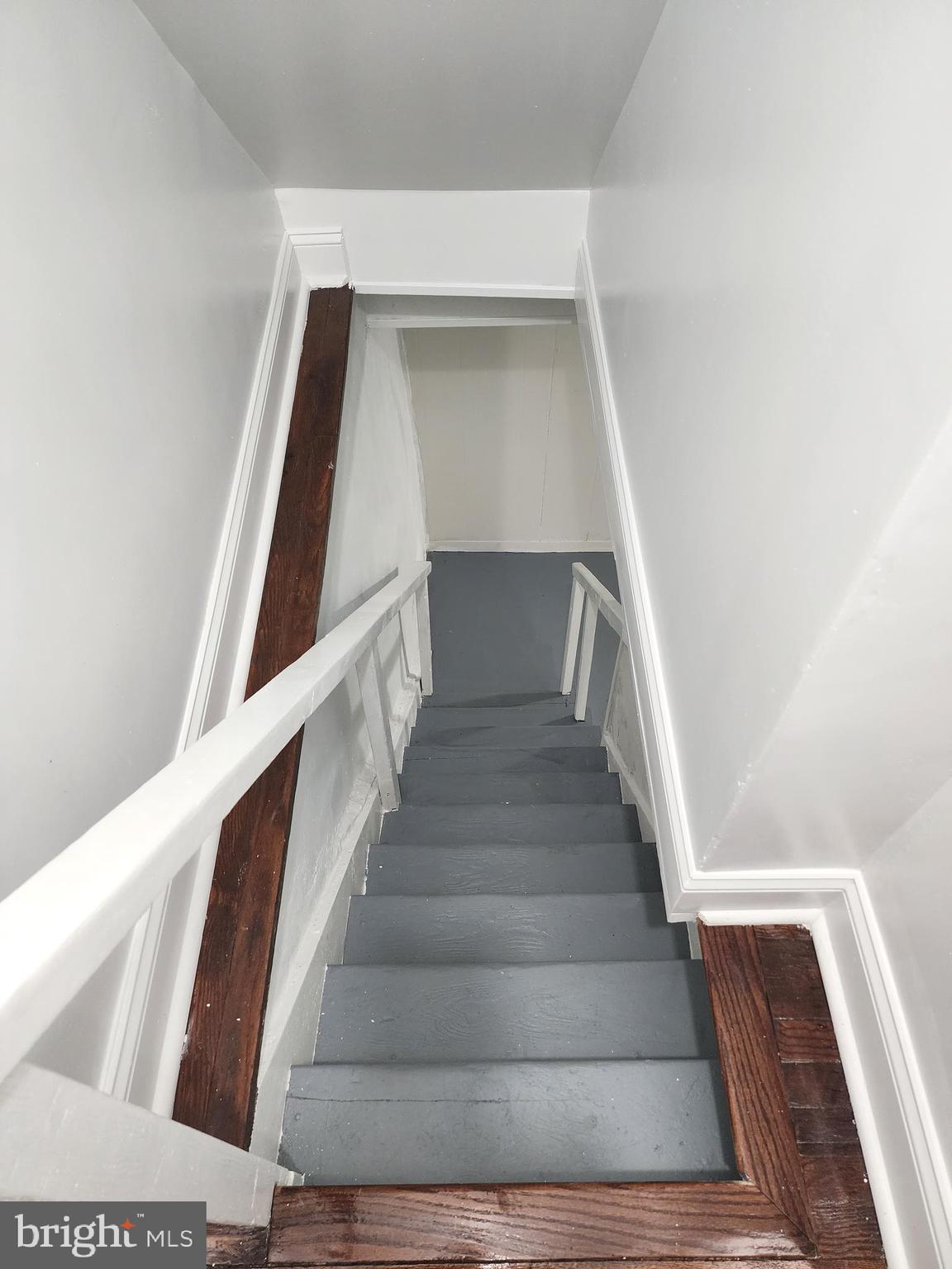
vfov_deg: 73.9
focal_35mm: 23
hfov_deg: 58.9
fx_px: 843
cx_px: 476
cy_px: 634
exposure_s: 1/120
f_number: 1.8
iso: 500
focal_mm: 6.4
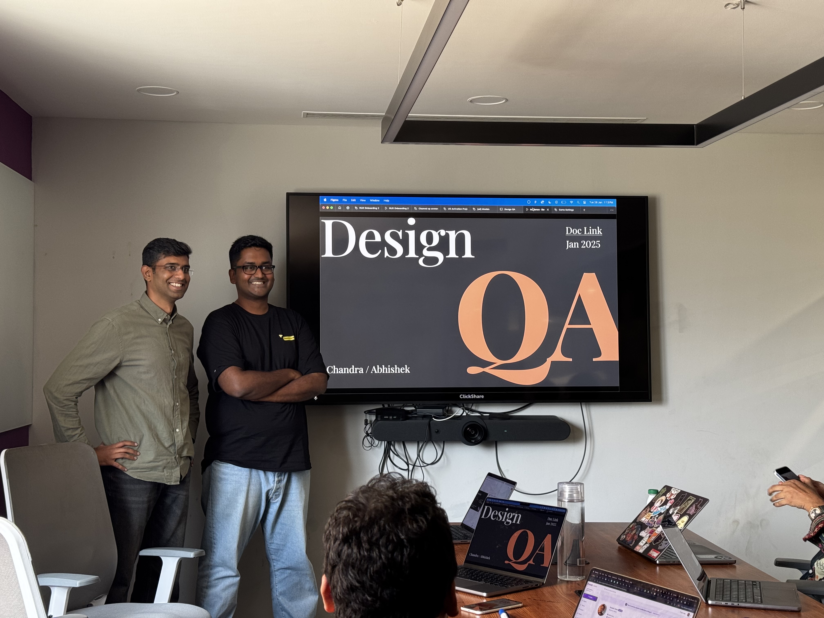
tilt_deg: +1.6
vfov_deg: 30.3
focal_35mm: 48
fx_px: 1143
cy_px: 309
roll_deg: +0.3
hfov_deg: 39.7
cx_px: 412
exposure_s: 1/50
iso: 100
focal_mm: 6.76
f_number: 1.78
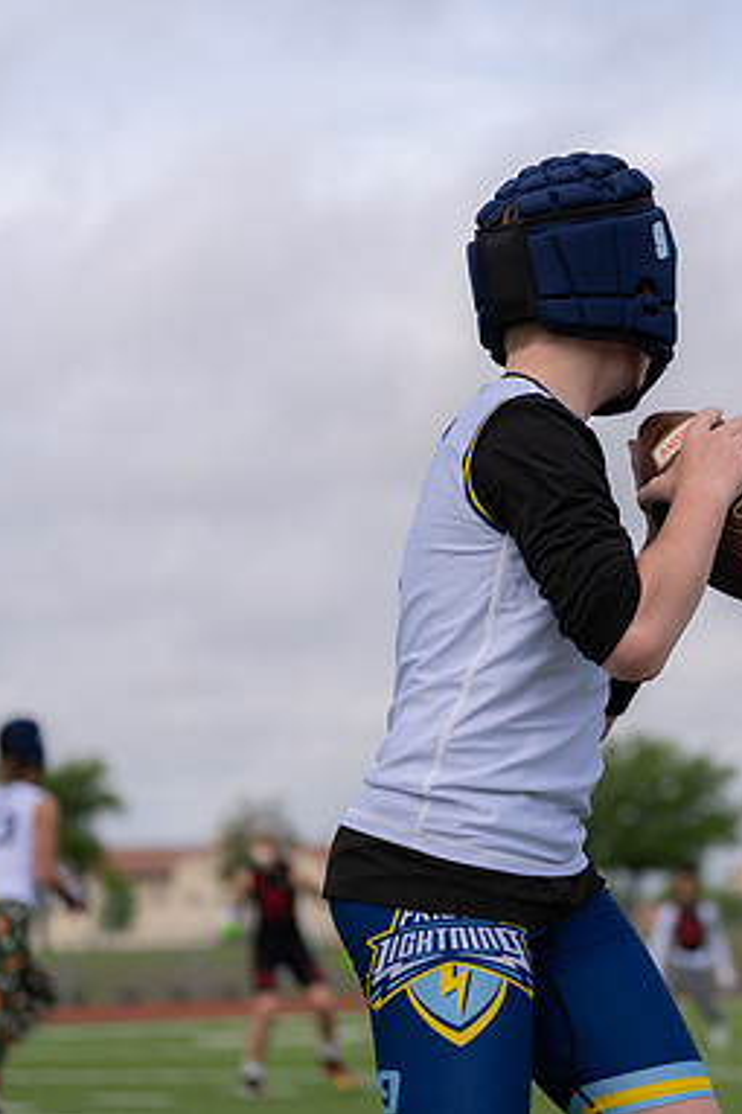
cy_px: 554
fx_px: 3280
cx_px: 623
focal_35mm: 106
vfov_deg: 19.3
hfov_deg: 12.8
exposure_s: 1/1600
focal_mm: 70
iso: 100
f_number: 2.8
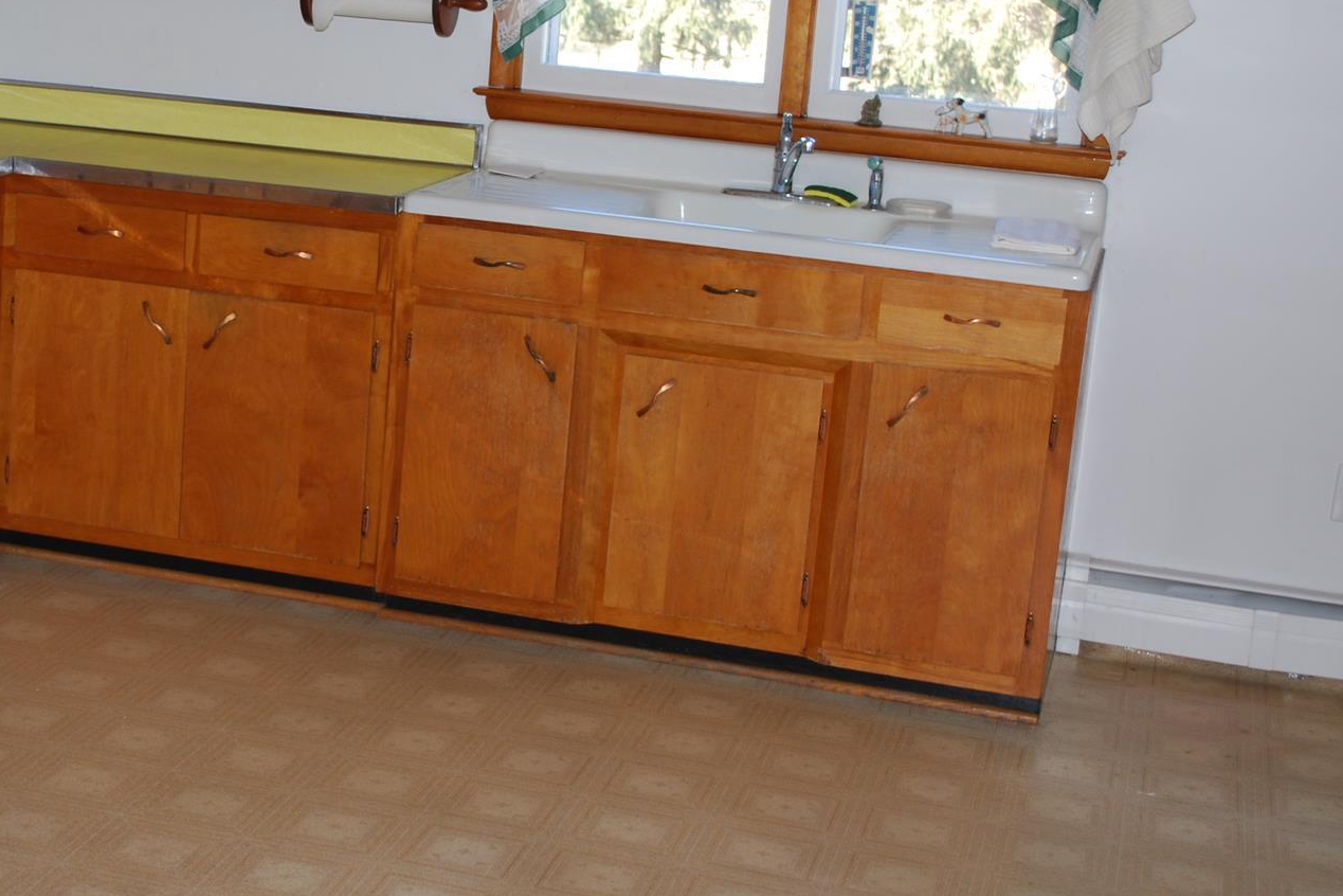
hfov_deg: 31.5
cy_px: 348
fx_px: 2350
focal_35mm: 63
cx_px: 377
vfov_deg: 21.5
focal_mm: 26
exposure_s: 1/60
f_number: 4.5
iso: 200
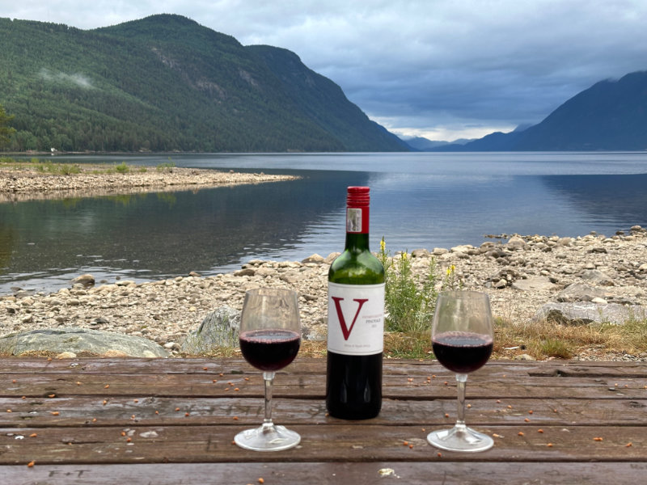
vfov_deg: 30.3
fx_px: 897
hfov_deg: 39.7
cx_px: 324
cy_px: 242
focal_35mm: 48
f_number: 1.8
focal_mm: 6.9
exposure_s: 1/480
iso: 64
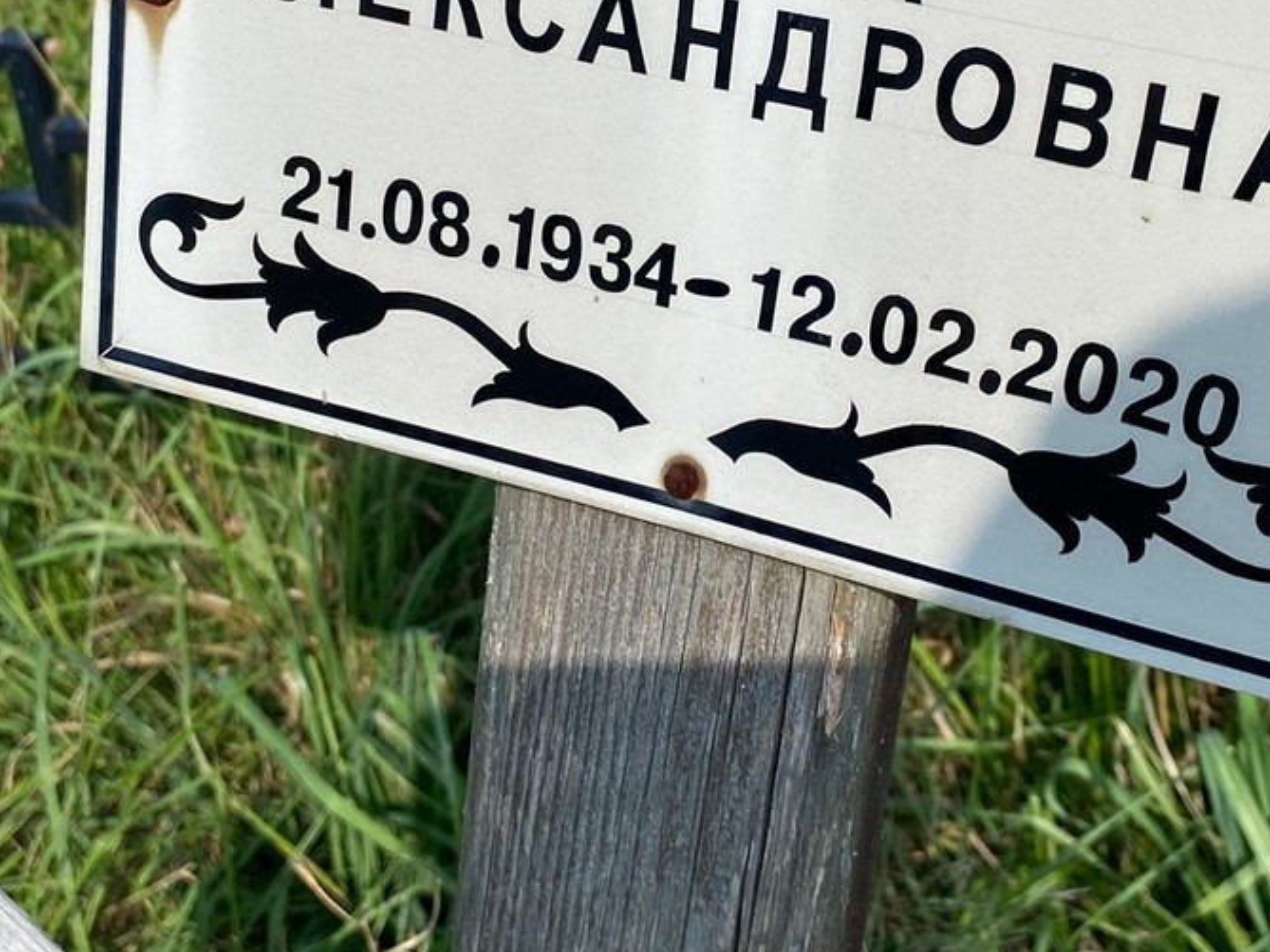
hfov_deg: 34.3
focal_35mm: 56
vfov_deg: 25.1
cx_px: 689
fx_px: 2053
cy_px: 42
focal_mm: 4.25
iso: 32
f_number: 1.8
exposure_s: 1/1961
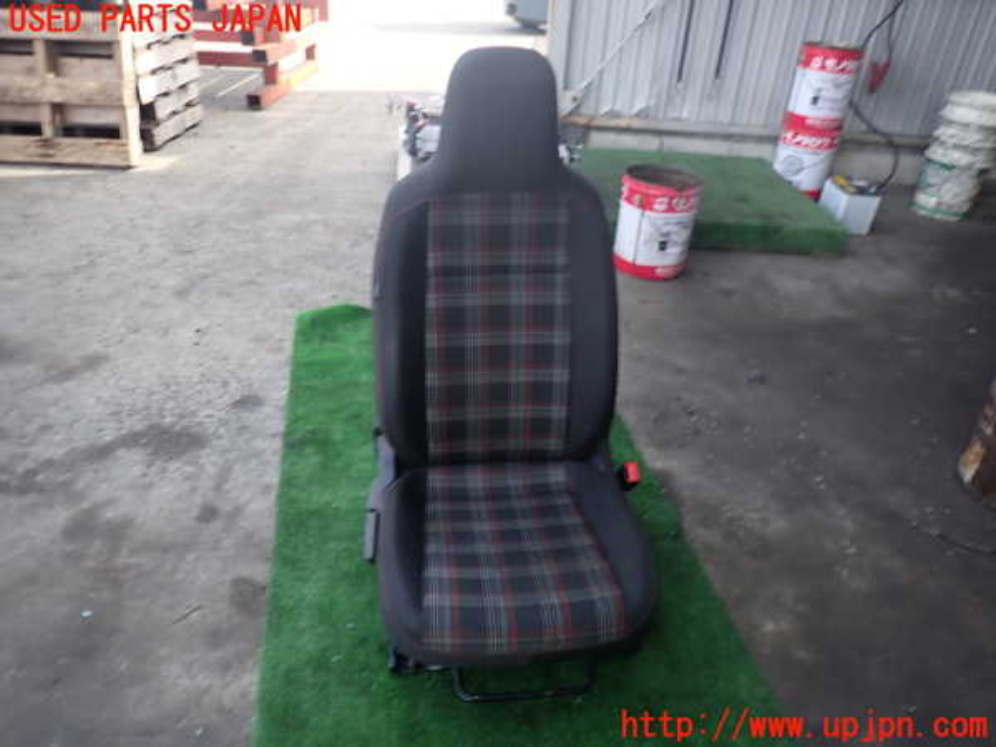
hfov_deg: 69.4
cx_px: 498
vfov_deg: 54.9
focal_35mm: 25
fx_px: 719
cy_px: 374
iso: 100
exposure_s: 1/30
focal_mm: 4.5
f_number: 5.6
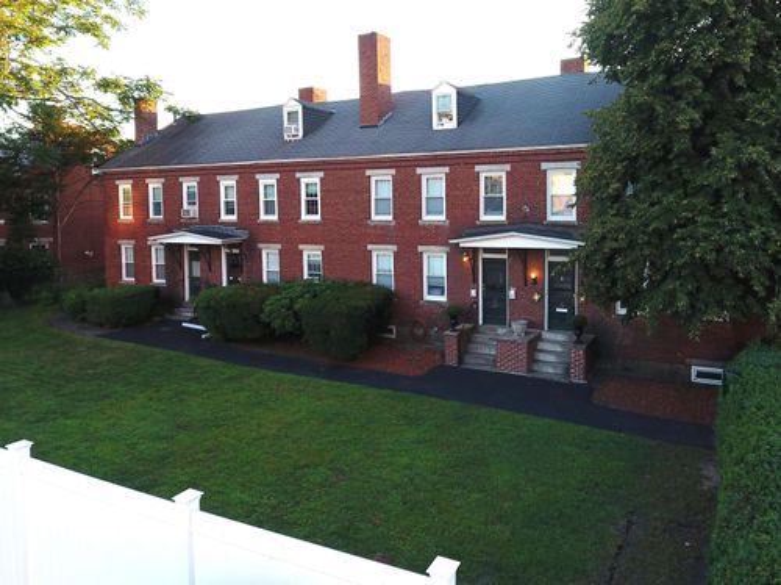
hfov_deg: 81.8
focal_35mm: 20
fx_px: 451
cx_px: 390
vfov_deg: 65.9
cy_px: 292
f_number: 2.8
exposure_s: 1/100
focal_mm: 3.61
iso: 161
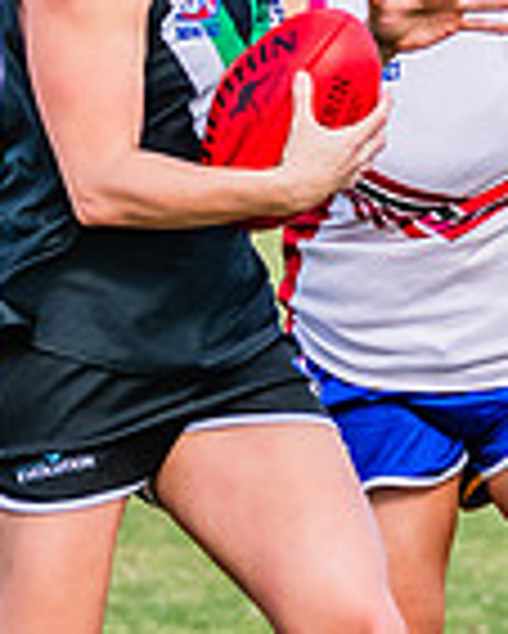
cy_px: 321
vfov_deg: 1.5
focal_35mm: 1334
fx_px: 25044
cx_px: 232
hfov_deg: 1.2
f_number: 6.3
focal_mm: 210
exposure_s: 1/1600
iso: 800
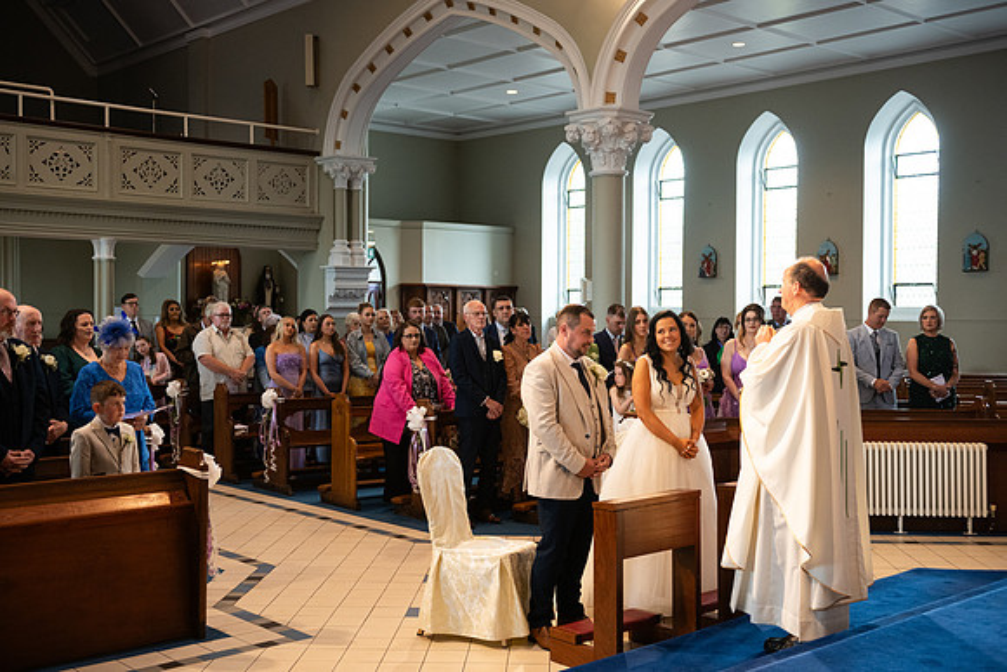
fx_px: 1119
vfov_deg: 33.4
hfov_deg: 48.4
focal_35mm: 40
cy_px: 336
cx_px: 504
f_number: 3.5
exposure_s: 1/160
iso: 800
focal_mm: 40
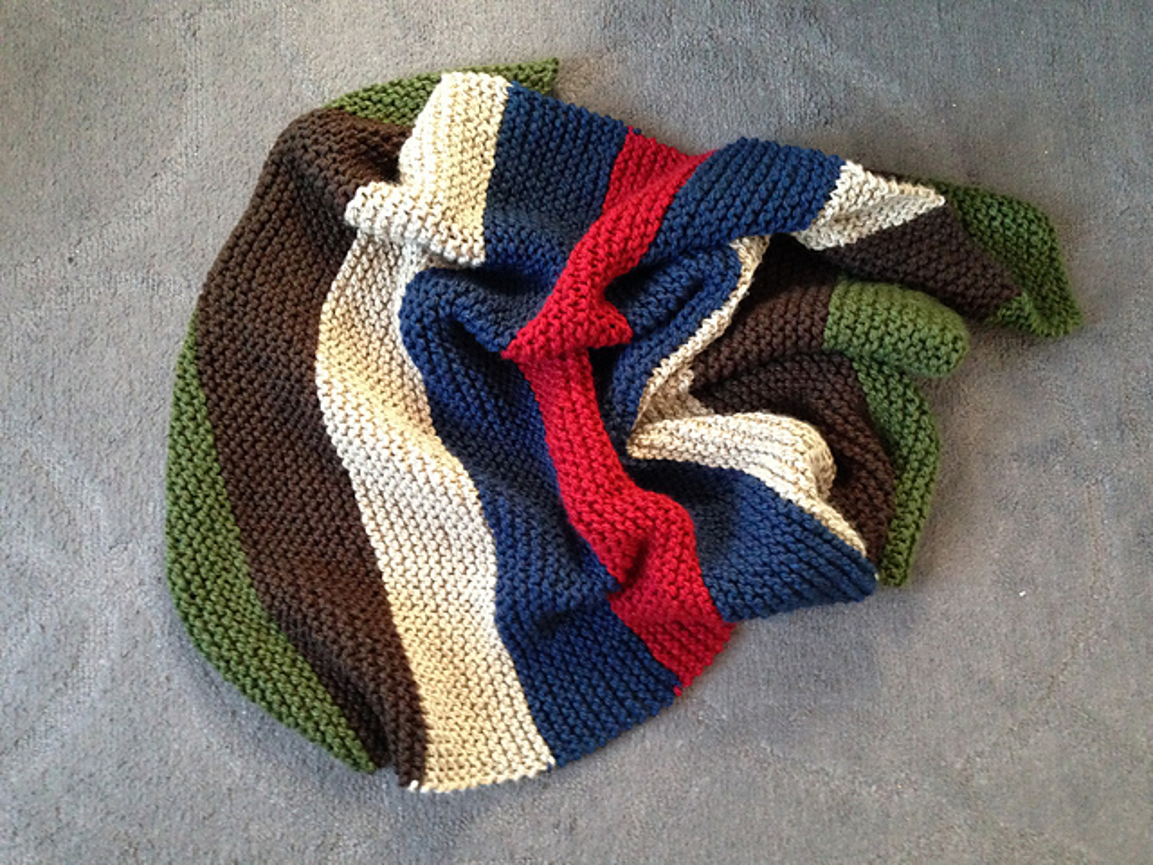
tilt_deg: -82.8
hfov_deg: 55.4
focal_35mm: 33
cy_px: 432
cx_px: 576
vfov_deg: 42.9
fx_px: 1099
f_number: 2.4
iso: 400
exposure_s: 1/15
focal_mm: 4.12
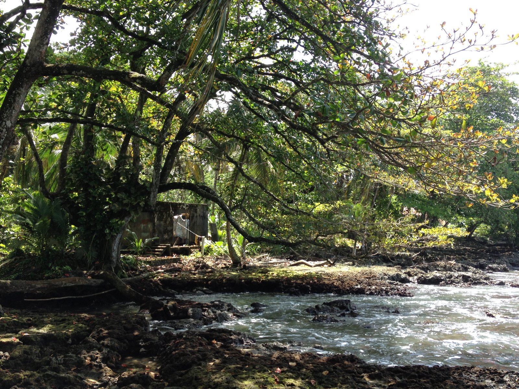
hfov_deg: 52.6
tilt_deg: +0.0
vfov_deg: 40.7
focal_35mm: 35
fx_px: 525
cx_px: 260
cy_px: 194
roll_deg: +1.1
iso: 50
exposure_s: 1/307
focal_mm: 4.28
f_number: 2.4
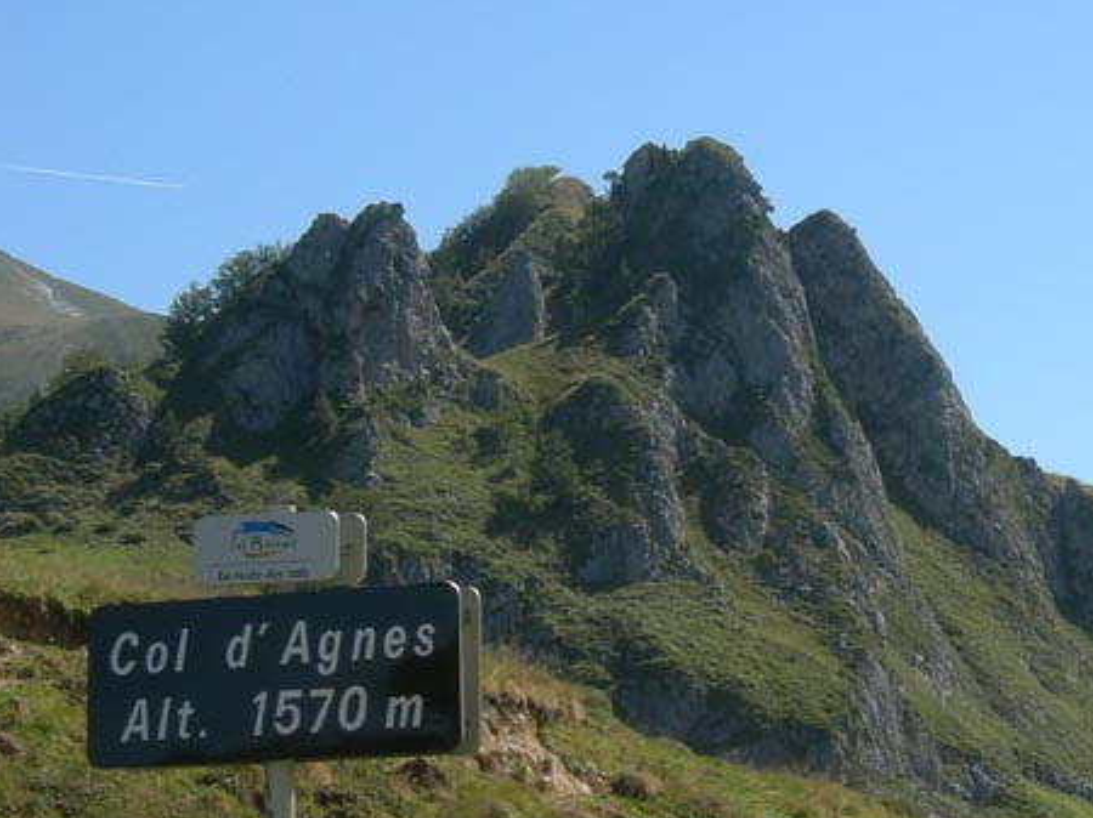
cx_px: 810
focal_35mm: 134
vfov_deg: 11.0
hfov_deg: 14.7
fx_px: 4229
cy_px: 307
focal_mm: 17.7
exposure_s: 1/260
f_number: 6.5
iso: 64
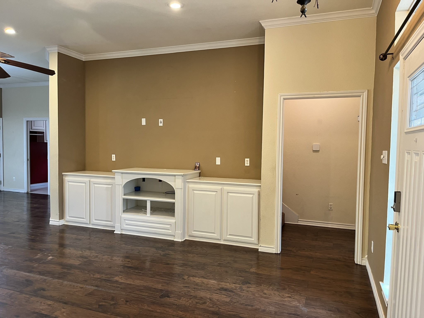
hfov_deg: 67.3
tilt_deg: -3.5
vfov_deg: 53.1
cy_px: 159
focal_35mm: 26
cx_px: 212
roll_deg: +0.1
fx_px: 318
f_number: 1.6
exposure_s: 1/60
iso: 160
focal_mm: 5.1
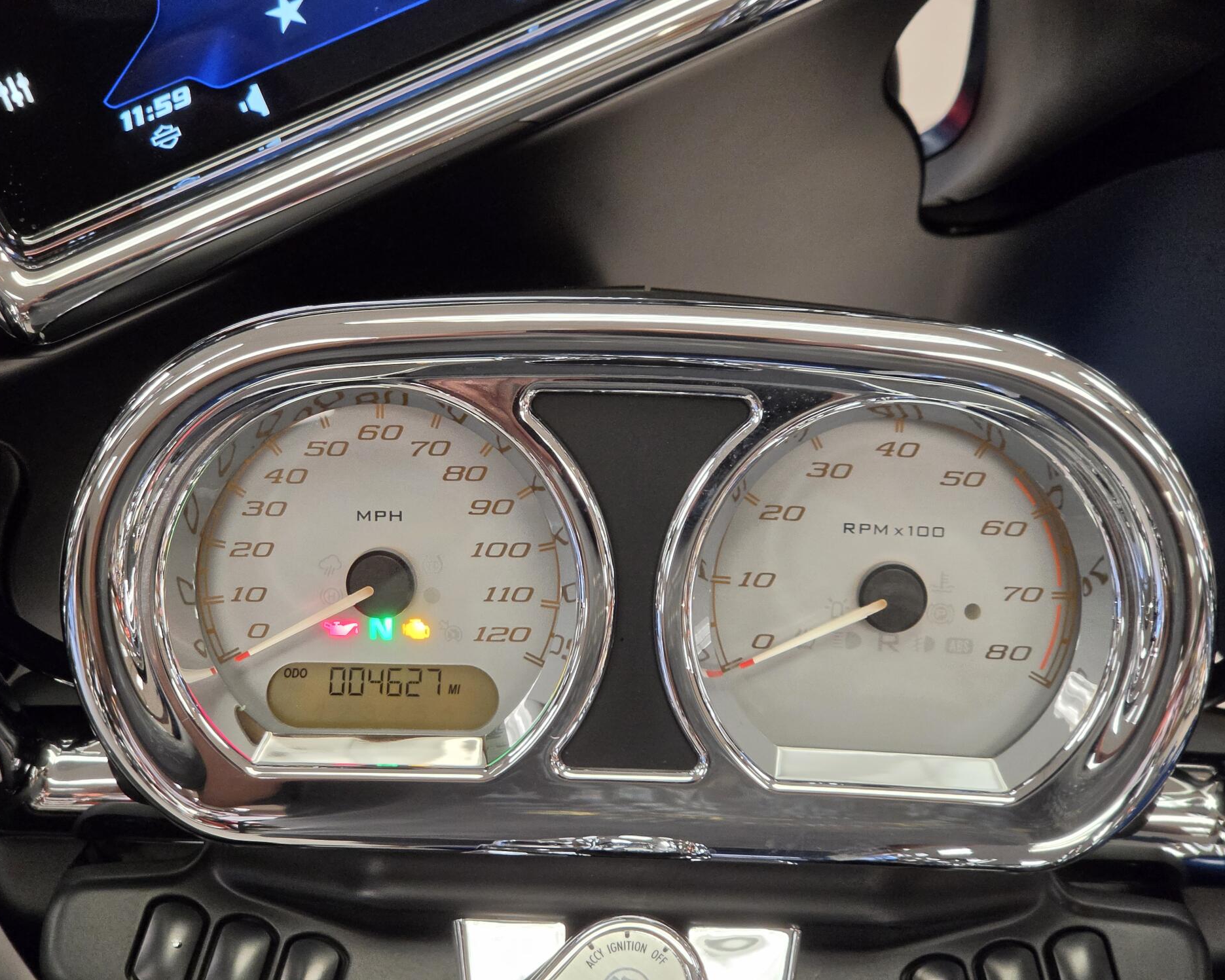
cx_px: 595
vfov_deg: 21.3
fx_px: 2611
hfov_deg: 26.4
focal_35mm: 72
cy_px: 490
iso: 250
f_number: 2.4
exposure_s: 1/120
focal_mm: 7
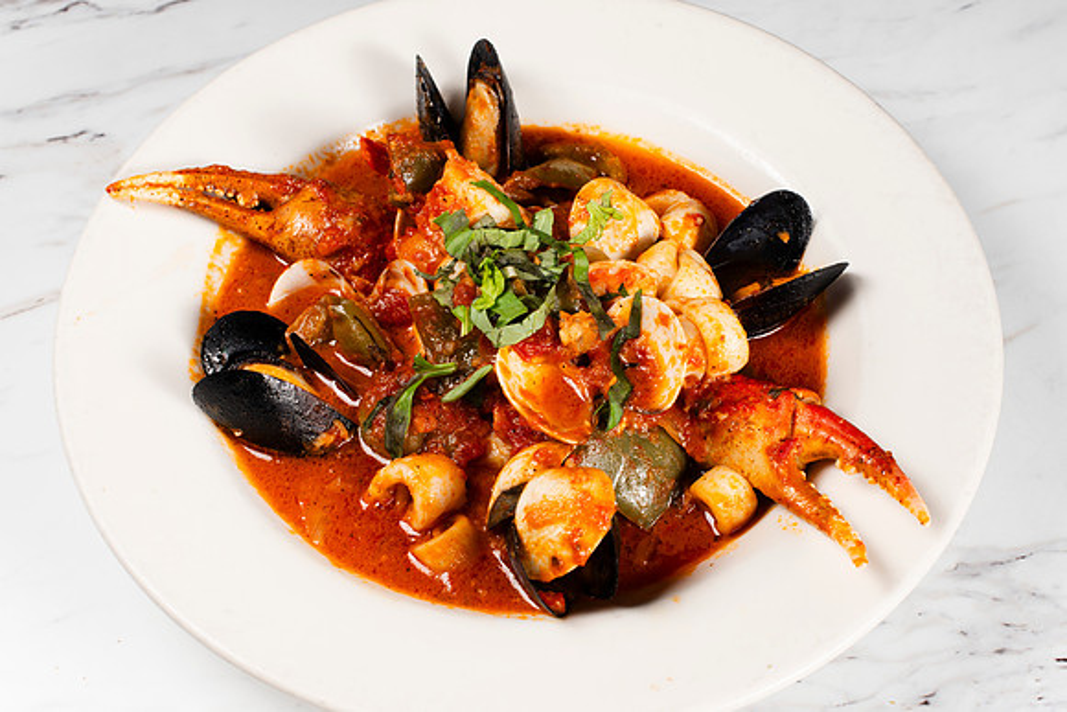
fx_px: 1694
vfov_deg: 23.7
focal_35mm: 57
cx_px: 533
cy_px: 370
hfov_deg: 35.0
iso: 200
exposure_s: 1/200
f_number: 9
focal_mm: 50
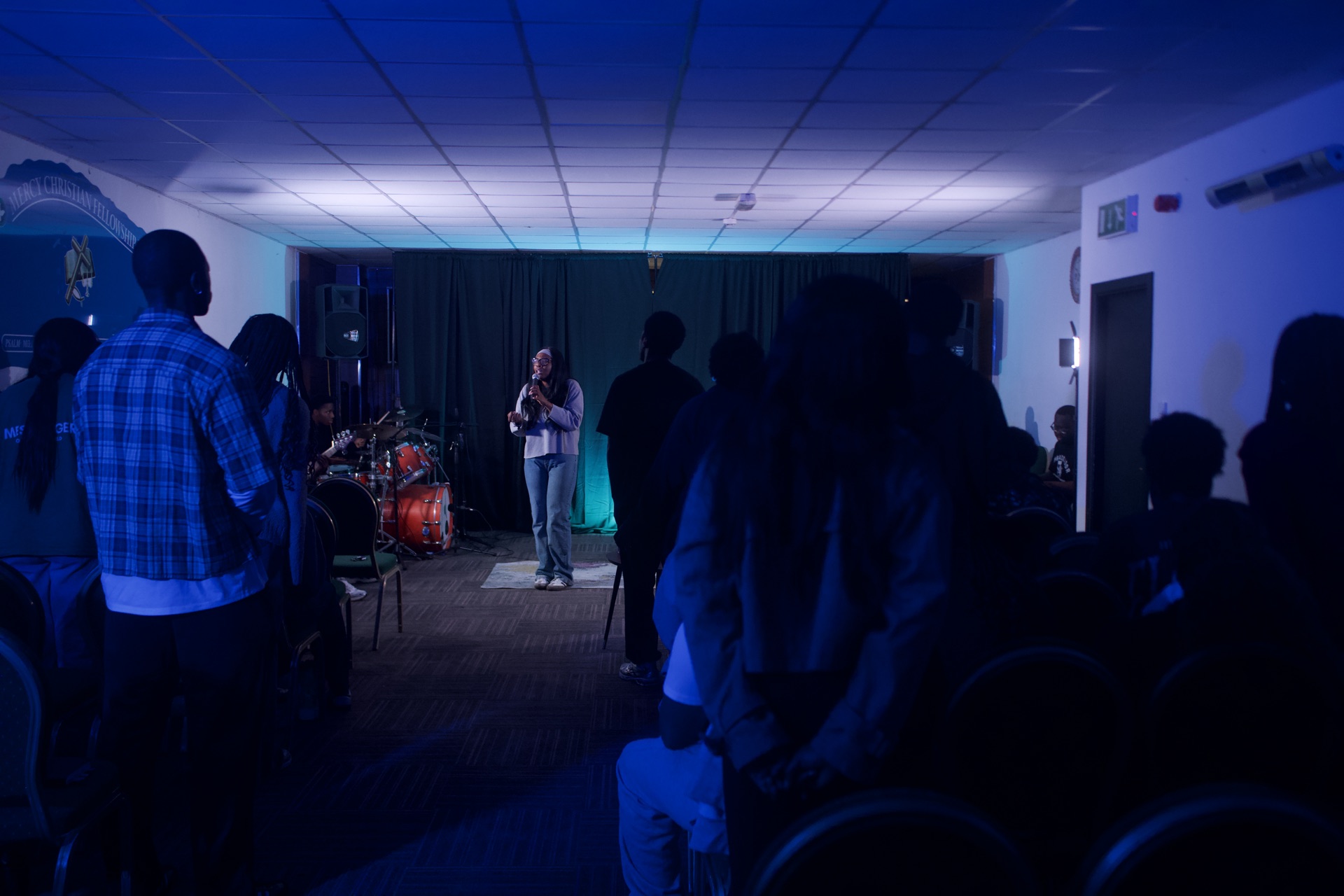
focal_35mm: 36
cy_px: 448
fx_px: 1344
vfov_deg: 36.9
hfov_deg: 53.1
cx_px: 672
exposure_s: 1/160
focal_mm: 36
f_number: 2.8
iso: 3200
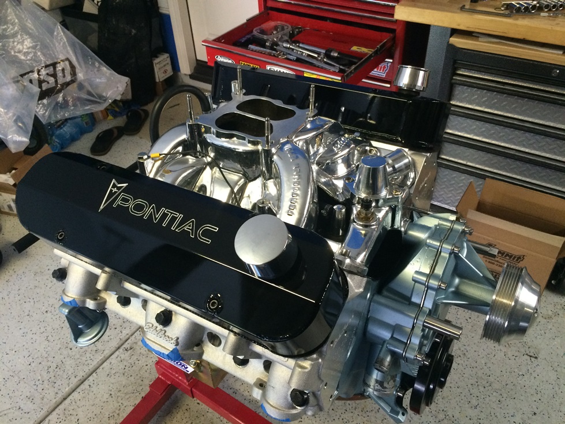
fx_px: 473
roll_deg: +2.5
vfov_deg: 48.2
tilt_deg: -41.2
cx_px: 282
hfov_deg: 61.7
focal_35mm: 29
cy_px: 212
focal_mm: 4.15
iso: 250
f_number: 2.2
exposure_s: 1/30
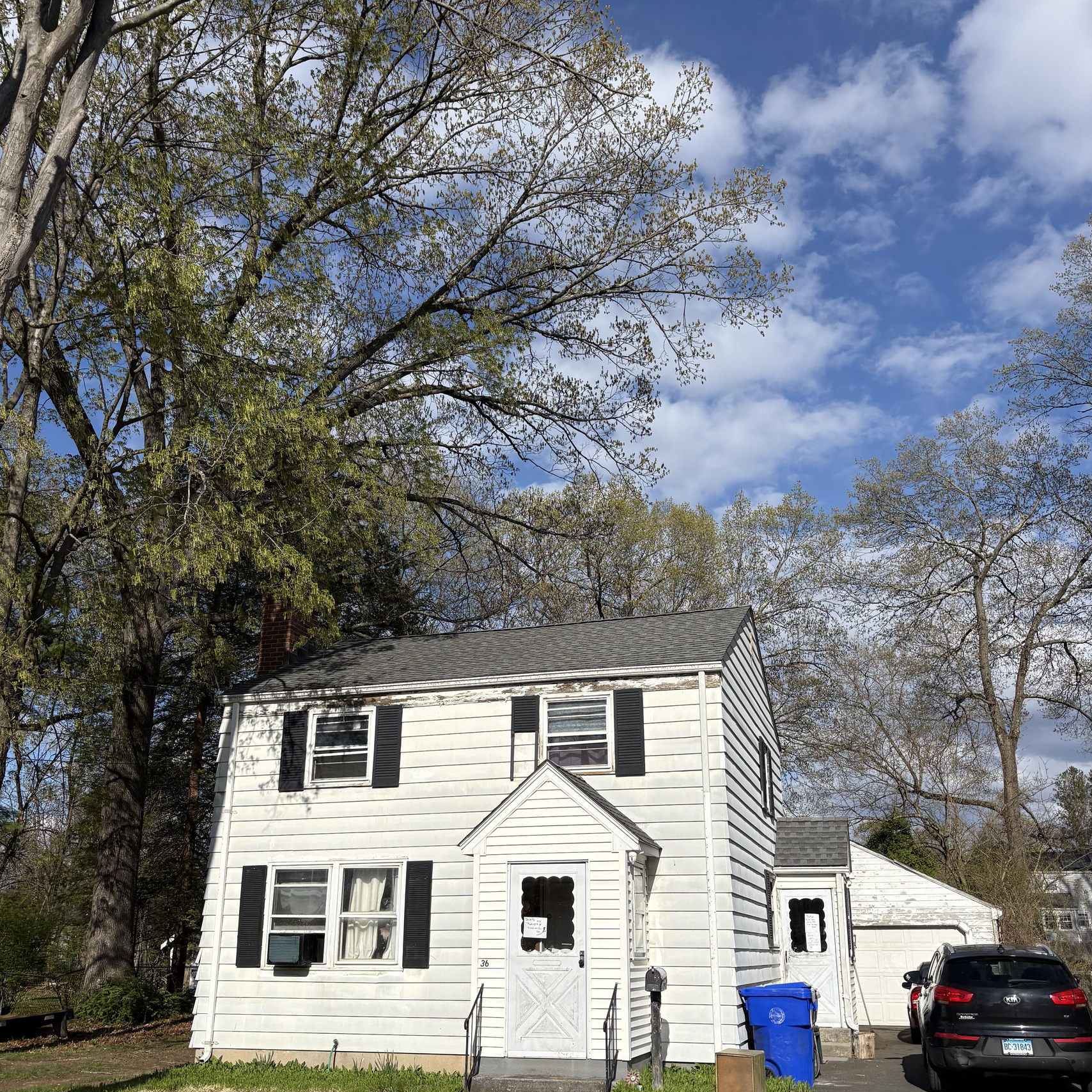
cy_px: 603
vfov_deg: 52.4
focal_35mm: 31
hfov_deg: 52.5
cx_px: 542
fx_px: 1106
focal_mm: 5.96
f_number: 1.6
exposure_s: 1/7813
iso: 50
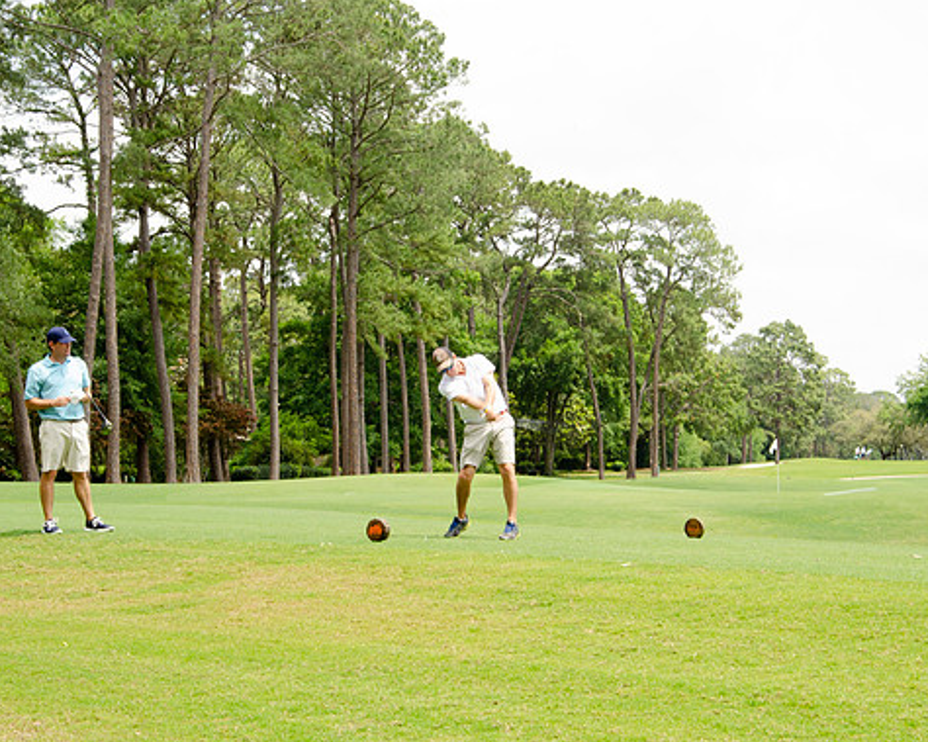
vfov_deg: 17.9
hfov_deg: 22.2
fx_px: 2362
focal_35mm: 86
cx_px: 437
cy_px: 370
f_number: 13
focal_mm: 50
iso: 400
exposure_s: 1/160
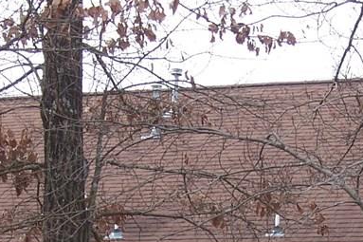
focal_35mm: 167
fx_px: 1683
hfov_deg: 12.3
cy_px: 326
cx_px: 193
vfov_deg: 8.1
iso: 80
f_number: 4.8
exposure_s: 1/180
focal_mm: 10
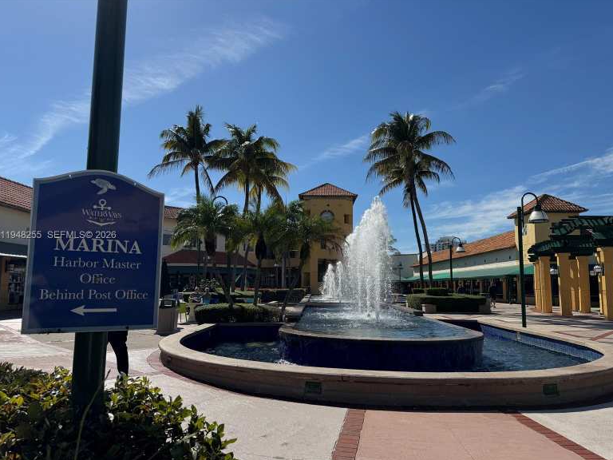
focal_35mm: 25
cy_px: 236
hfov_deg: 69.4
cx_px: 311
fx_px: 443
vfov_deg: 54.9
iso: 80
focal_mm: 6.76
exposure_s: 1/7092
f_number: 1.78
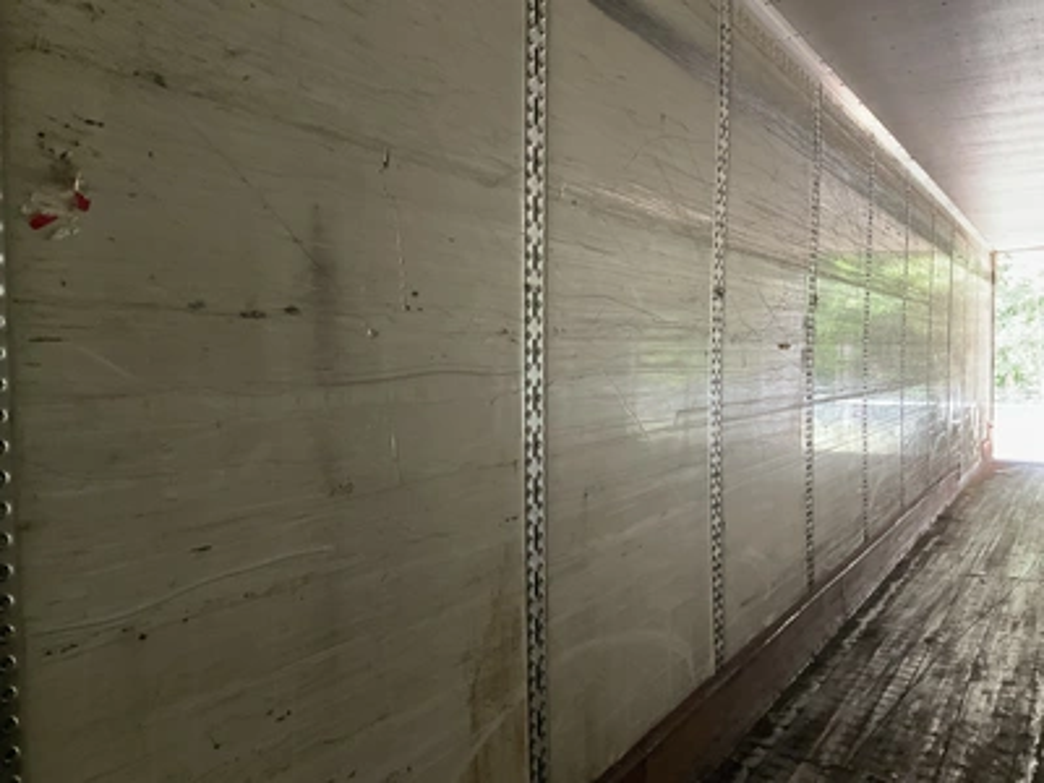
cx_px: 522
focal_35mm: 29
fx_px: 875
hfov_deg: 61.7
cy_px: 392
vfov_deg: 48.2
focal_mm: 3
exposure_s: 1/59
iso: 320
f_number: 1.8
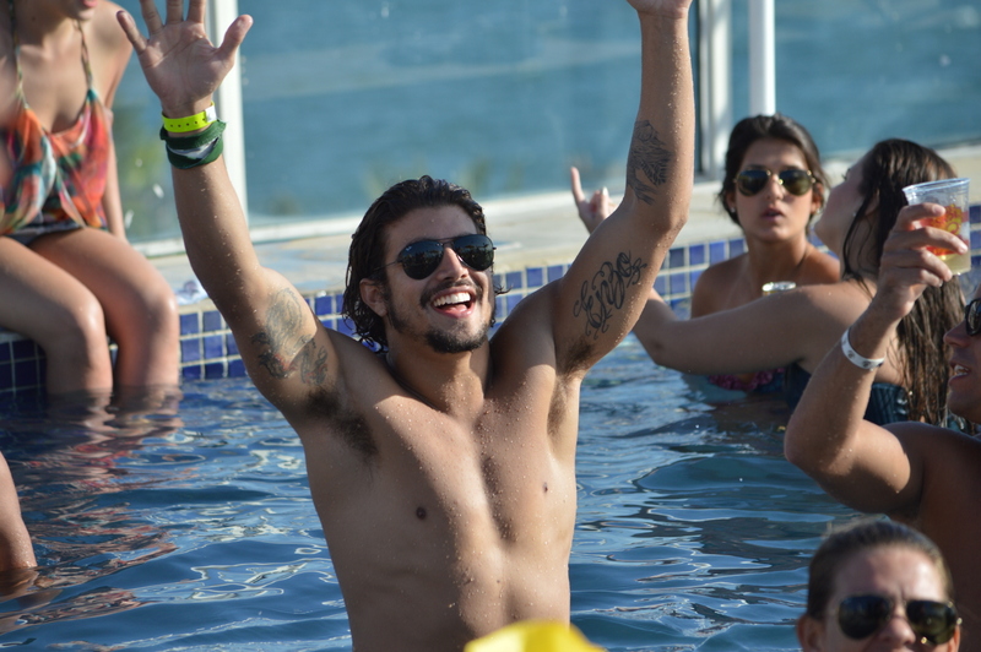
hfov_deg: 9.8
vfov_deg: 6.5
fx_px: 5718
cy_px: 326
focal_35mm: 210
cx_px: 490
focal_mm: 140
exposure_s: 1/800
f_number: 4.8
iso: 160
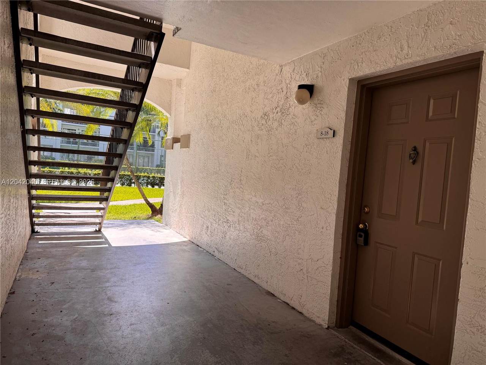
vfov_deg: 56.8
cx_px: 243
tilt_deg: -3.1
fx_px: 337
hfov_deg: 71.6
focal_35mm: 24
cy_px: 182
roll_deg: -4.6
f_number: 1.78
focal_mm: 6.76
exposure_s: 1/739
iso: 80
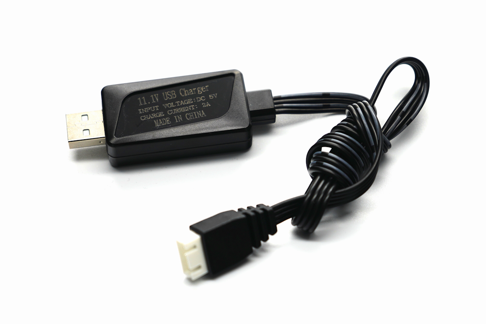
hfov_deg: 31.9
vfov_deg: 21.6
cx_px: 243
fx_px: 850
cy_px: 162
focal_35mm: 63
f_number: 5.6
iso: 125
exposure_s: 1/80
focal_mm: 63
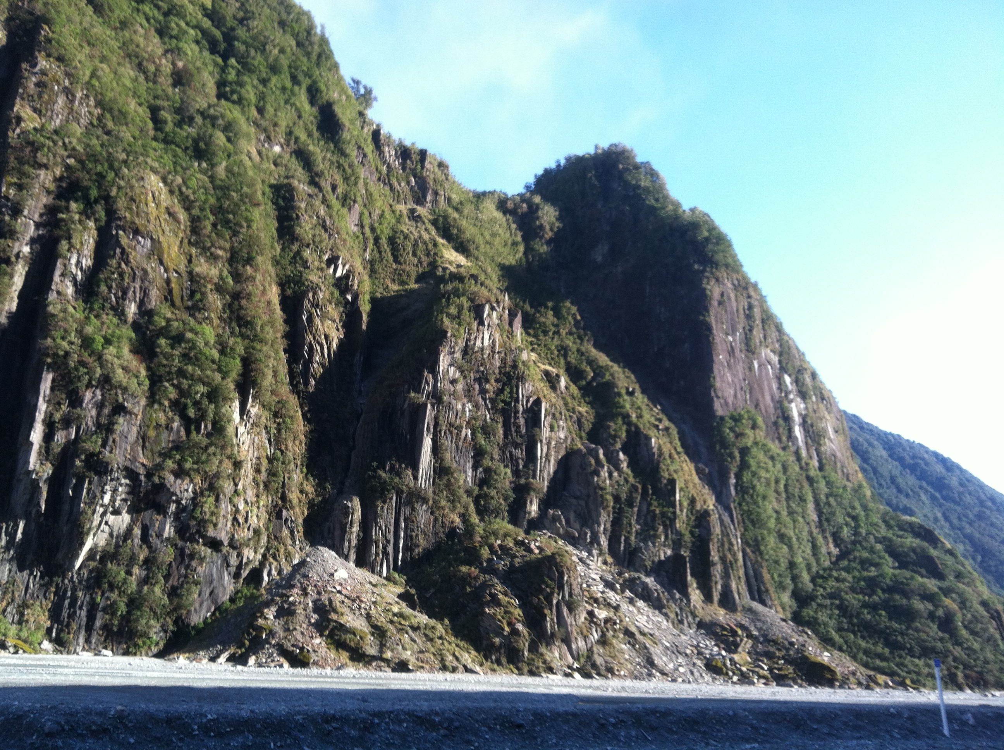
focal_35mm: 35
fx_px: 1014
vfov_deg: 40.6
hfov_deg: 52.7
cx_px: 502
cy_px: 375
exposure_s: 1/265
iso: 80
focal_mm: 3.85
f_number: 2.8
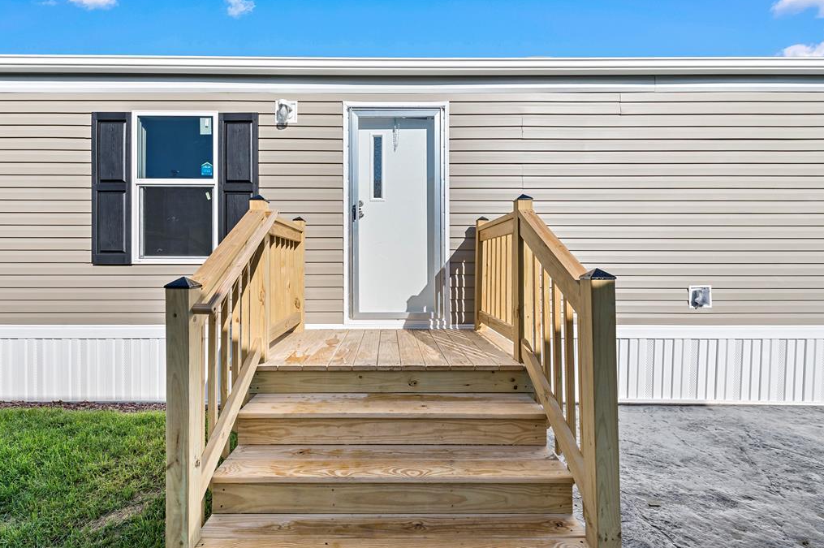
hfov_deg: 100.4
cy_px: 275
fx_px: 343
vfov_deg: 77.2
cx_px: 401
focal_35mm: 15
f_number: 9
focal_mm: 14
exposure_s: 1/400
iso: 320
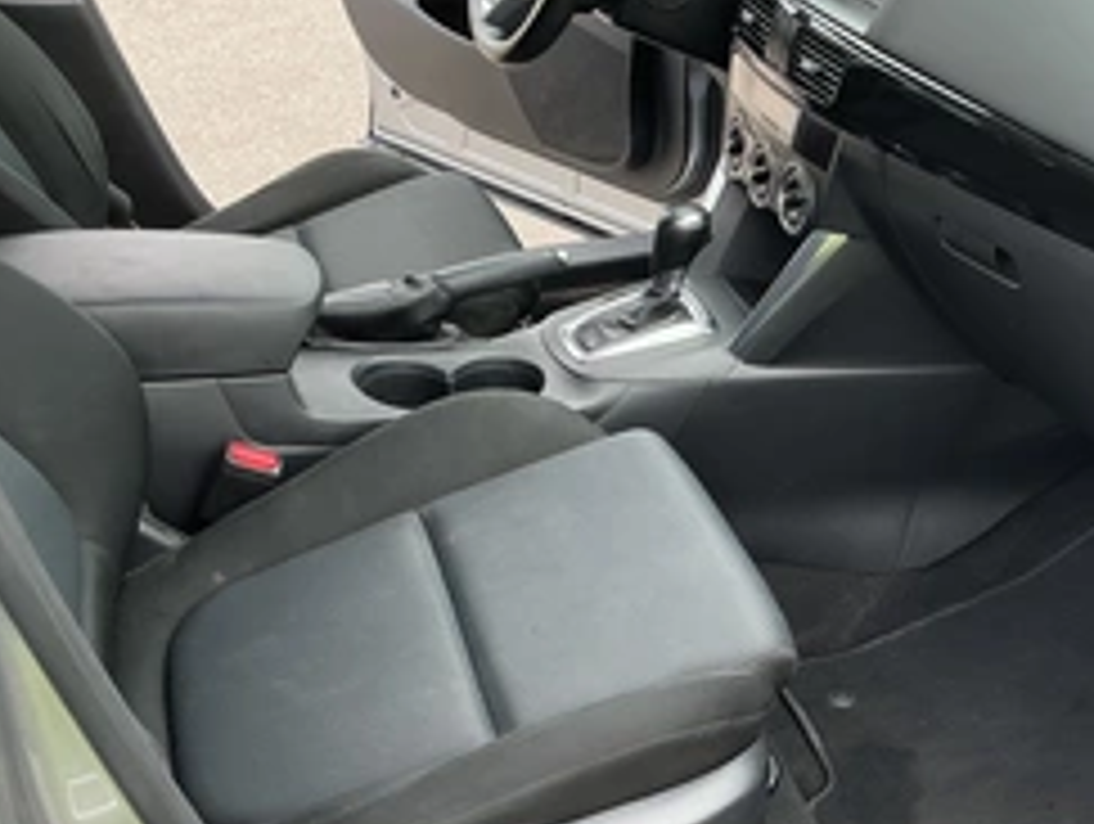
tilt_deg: -34.4
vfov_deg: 31.6
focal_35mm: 46
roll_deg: +0.6
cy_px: 450
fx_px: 1456
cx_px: 792
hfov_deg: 40.3
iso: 32
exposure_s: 1/172
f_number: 1.8
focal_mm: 3
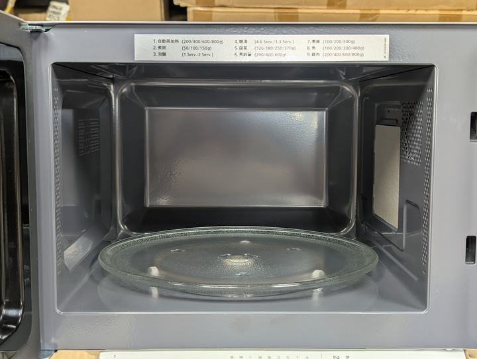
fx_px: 662
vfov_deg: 30.3
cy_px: 180
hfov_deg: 39.6
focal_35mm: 48
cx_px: 238
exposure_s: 1/60
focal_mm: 6.81
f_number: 1.85
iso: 52
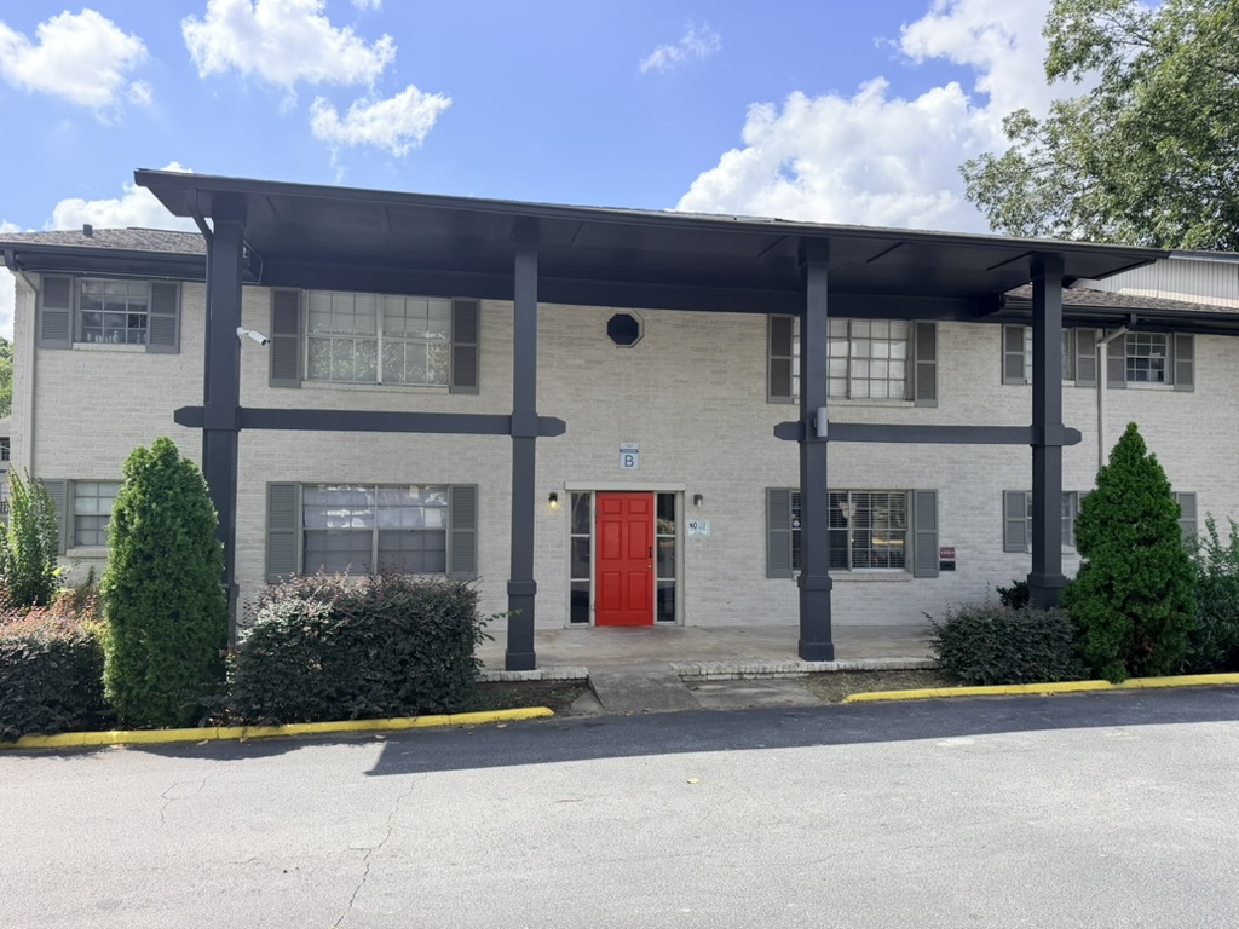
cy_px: 464
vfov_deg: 56.8
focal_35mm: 24
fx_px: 859
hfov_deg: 71.6
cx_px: 620
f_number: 1.78
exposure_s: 1/3425
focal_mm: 6.76
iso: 100
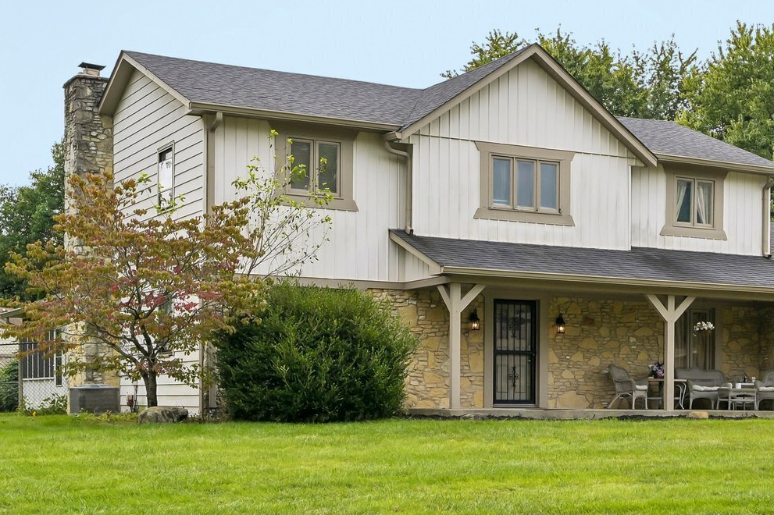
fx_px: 1332
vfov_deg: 21.2
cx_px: 502
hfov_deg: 32.2
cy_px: 18
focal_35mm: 62
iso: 100
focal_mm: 30
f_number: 8
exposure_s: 1/400
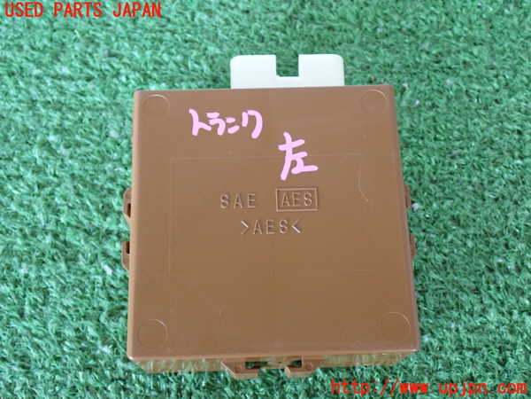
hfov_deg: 40.4
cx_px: 266
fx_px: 721
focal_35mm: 47
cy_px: 200
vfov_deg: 30.9
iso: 800
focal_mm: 8.4
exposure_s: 1/50
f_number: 3.1
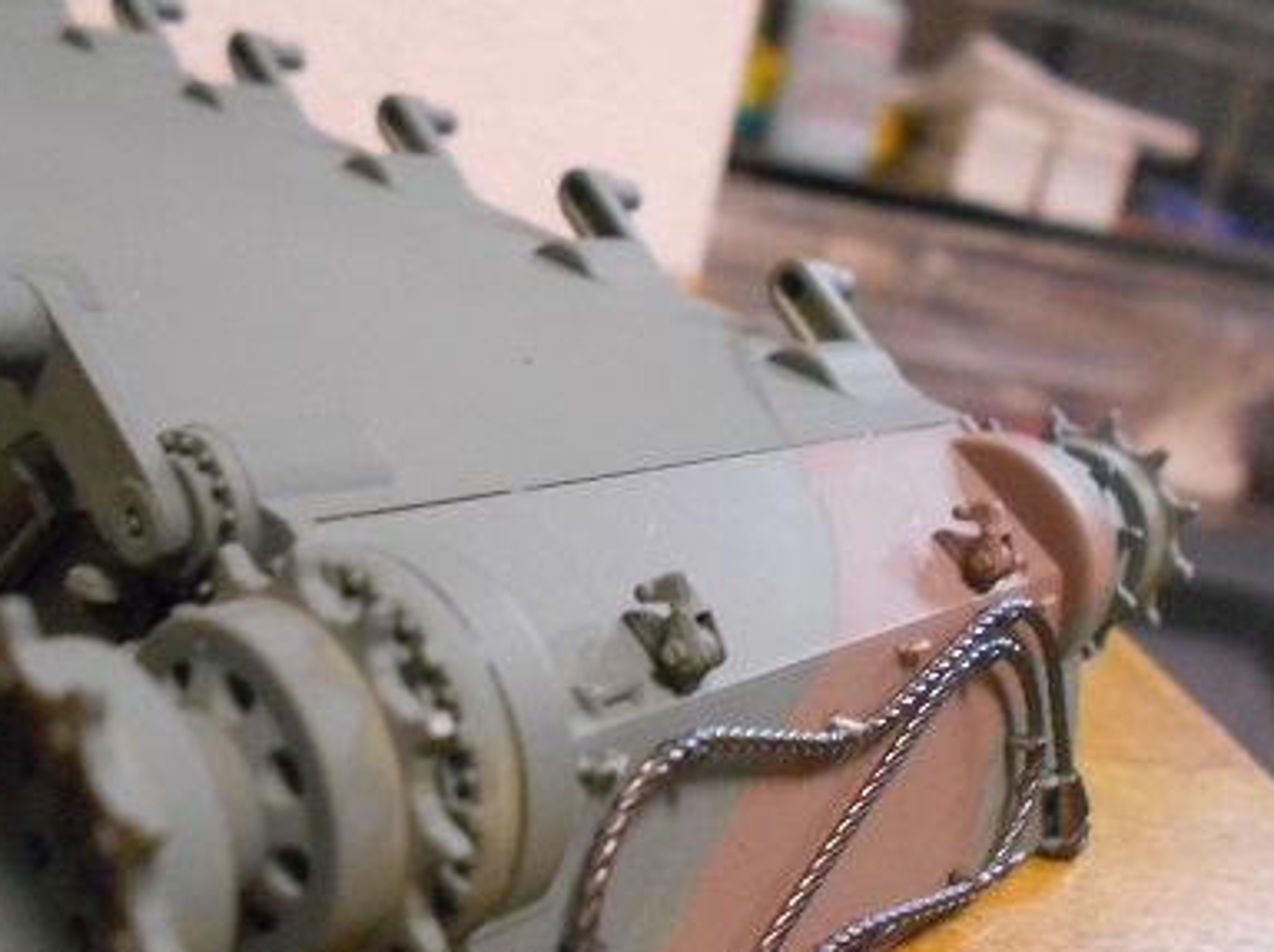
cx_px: 680
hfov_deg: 43.9
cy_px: 677
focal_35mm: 43
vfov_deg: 33.1
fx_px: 1581
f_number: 3.4
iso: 800
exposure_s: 1/30
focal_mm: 5.1
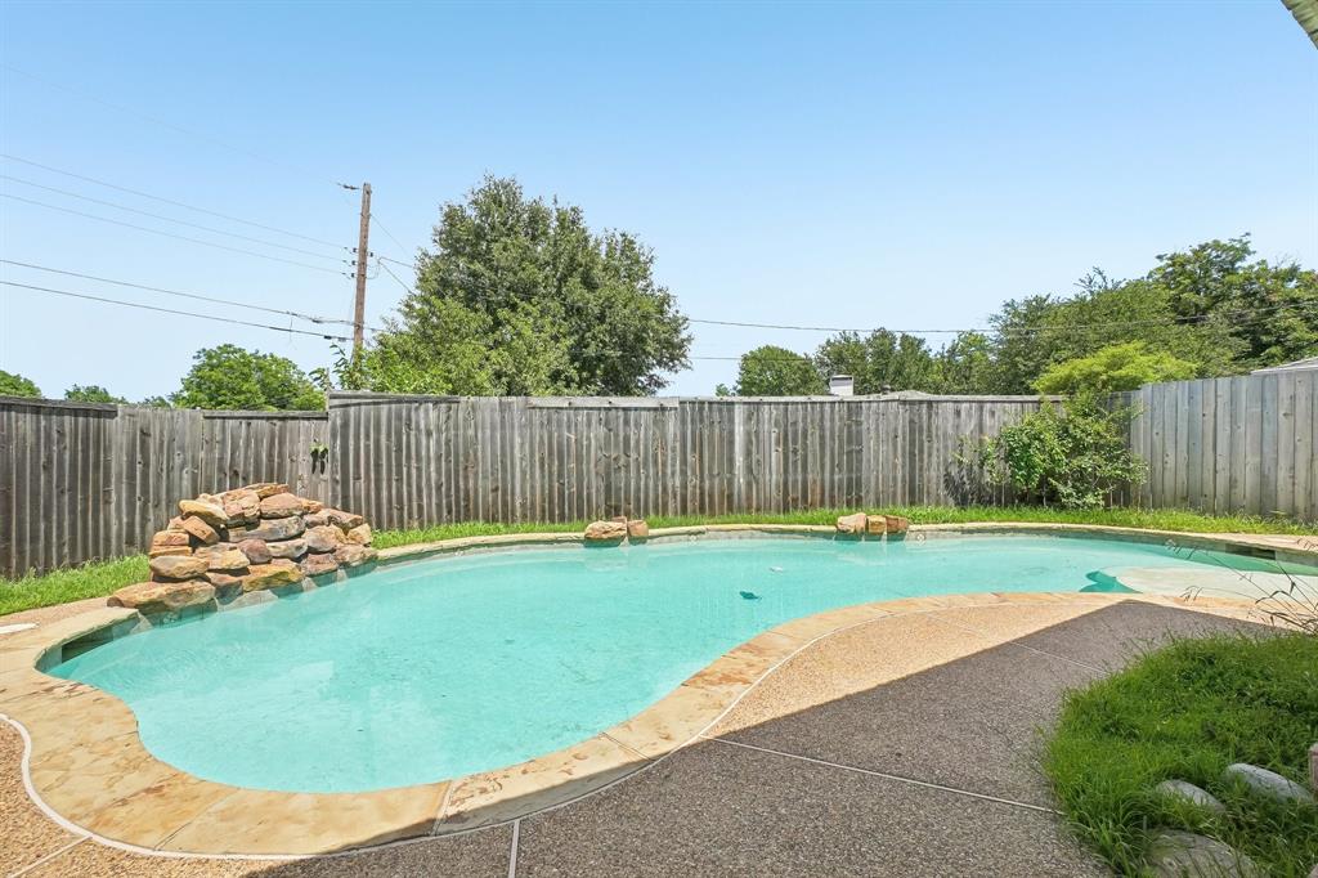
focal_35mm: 15
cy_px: 439
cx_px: 659
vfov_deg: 77.3
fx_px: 549
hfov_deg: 100.4
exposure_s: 1/2500
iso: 400
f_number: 8
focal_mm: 10
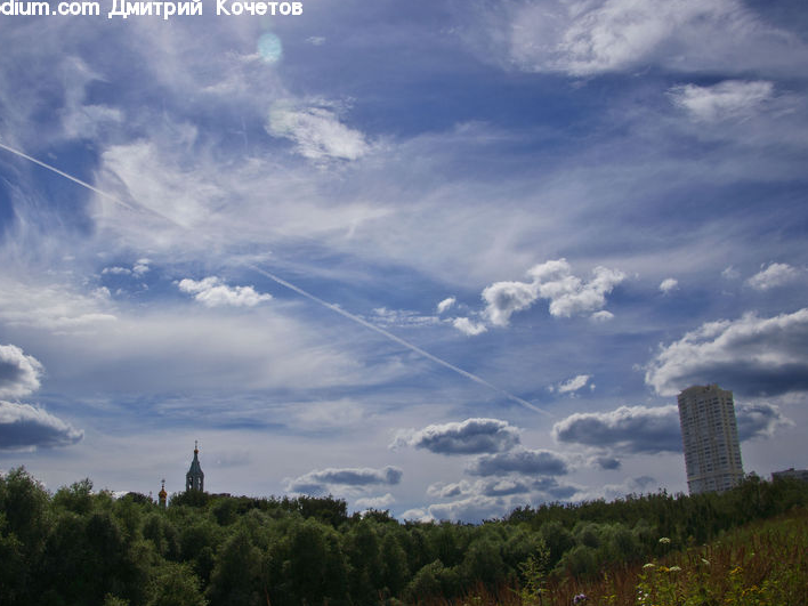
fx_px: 770
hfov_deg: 55.0
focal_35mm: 33
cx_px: 324
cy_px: 321
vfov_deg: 42.9
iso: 100
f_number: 6.3
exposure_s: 1/2000
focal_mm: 18
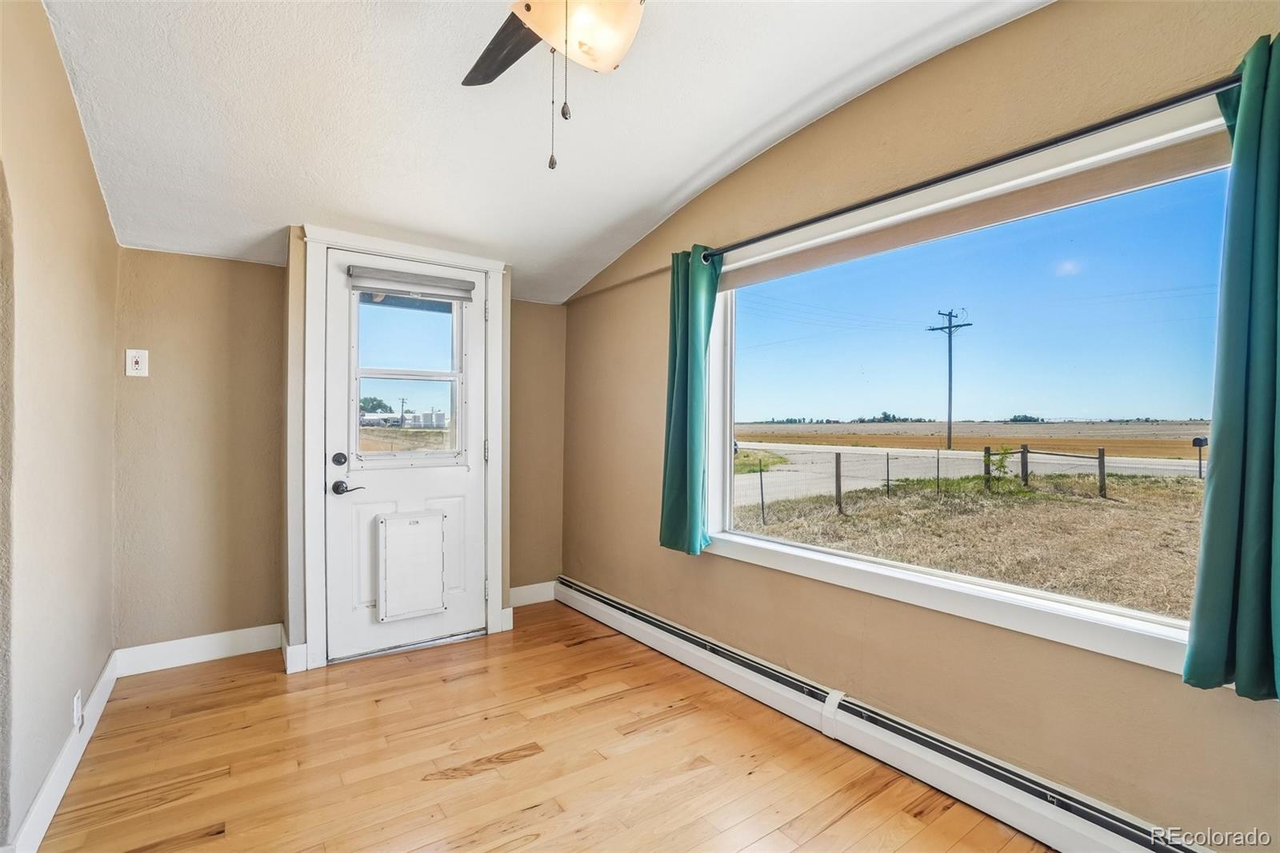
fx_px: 533
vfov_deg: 77.3
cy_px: 426
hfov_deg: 100.4
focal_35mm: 15
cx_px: 640
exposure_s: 1/200
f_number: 8
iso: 400
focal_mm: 10
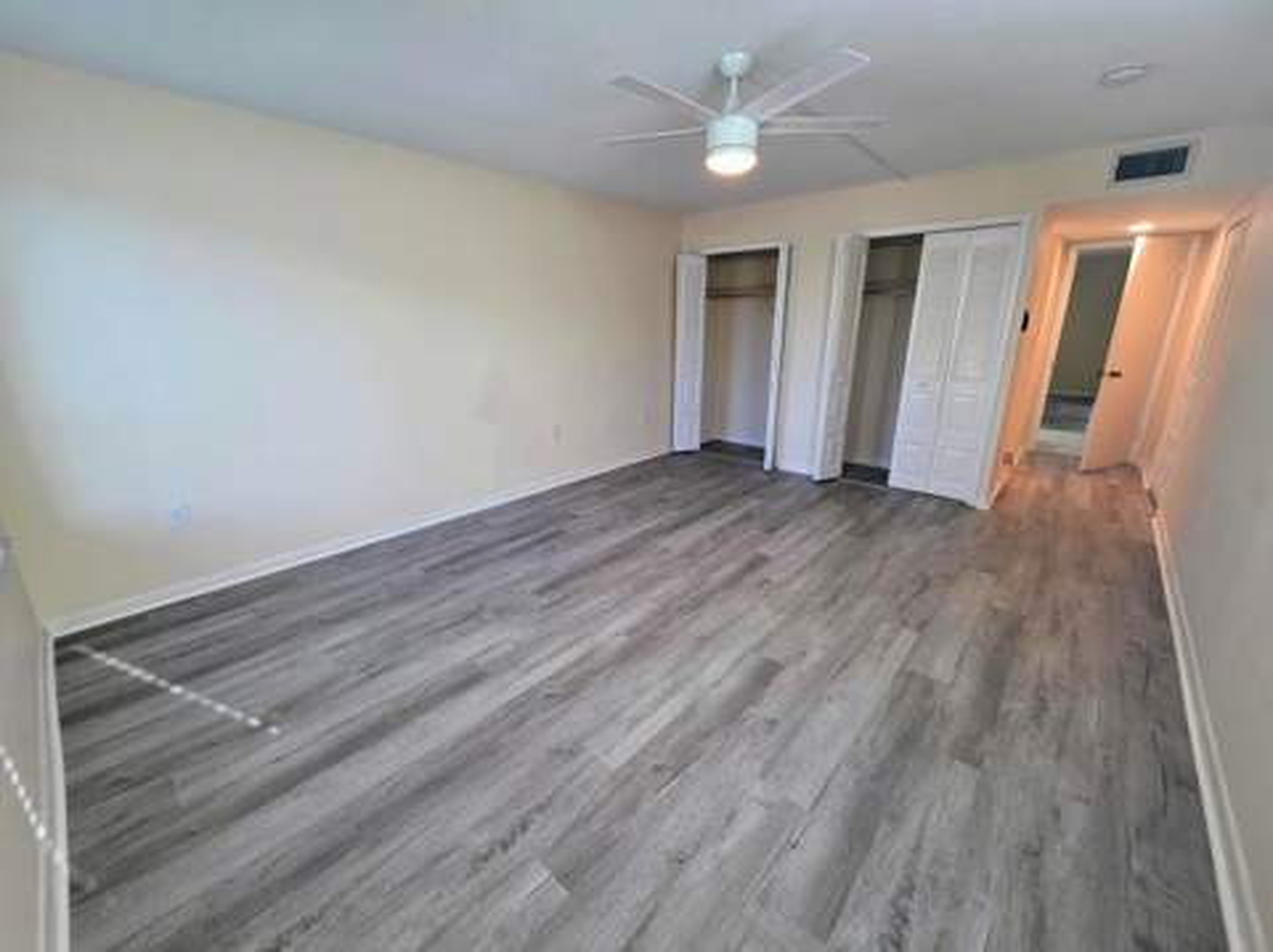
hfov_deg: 106.2
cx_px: 636
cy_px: 476
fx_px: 478
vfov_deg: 89.8
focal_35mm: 13
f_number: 1.9
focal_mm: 2.2
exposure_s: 1/120
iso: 200
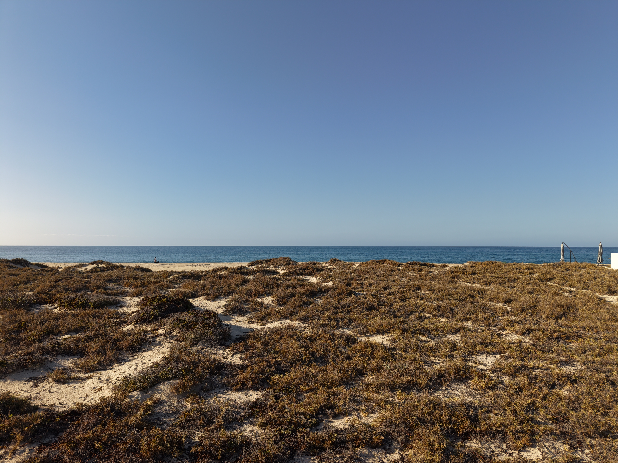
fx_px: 428
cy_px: 232
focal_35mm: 24
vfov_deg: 56.8
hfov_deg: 71.6
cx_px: 309
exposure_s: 1/400
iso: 100
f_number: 1.8
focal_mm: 8.67
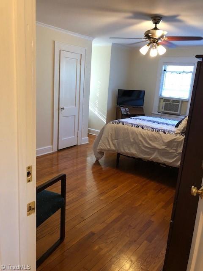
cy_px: 136
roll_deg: -3.3
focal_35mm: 28
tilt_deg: -11.5
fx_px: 219
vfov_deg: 63.4
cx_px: 102
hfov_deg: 49.7
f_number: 1.8
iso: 40
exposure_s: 1/17
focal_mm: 4
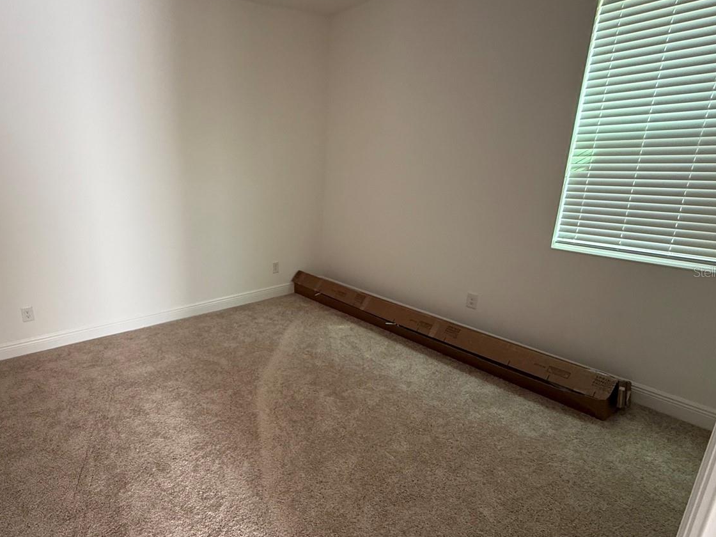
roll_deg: +1.2
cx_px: 242
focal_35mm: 20
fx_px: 414
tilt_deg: -15.6
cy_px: 272
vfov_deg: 66.0
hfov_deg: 79.2
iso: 250
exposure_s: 1/99
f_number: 2.2
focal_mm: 2.22
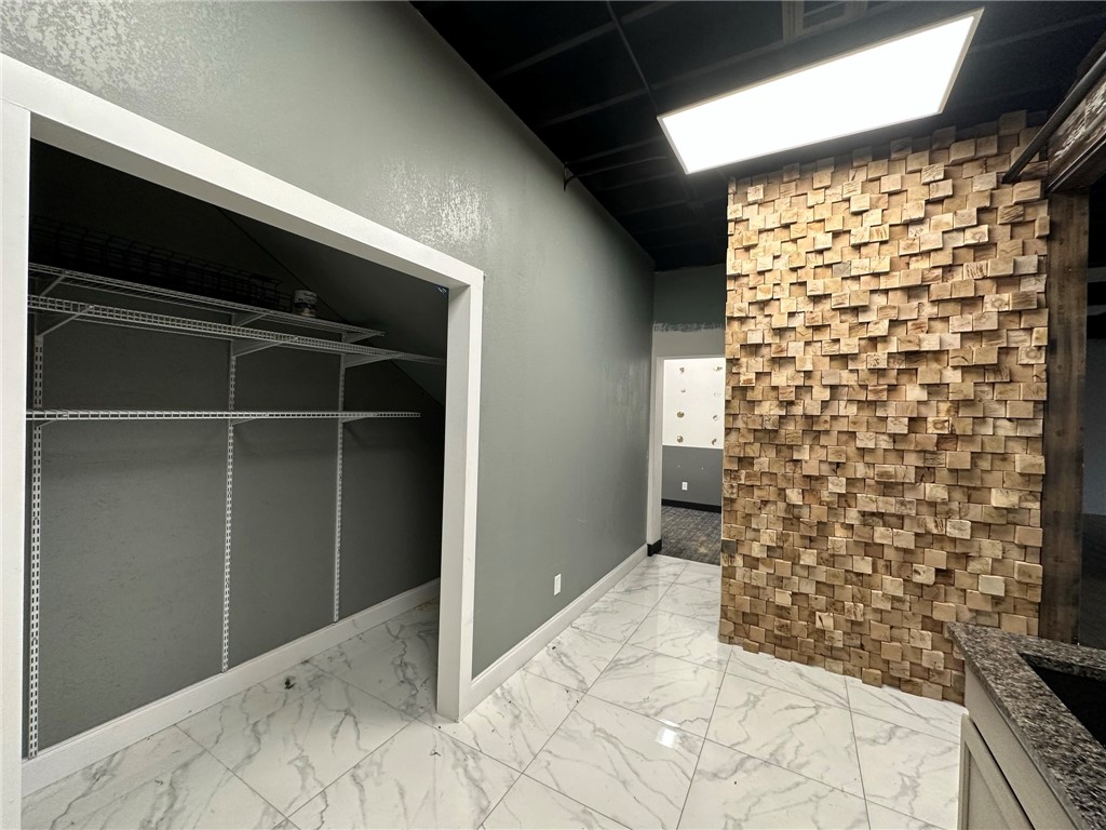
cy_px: 415
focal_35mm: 14
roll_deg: -1.4
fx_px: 447
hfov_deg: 102.1
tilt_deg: -1.0
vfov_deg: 85.7
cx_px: 553
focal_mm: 2.22
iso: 160
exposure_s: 1/60
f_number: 2.2
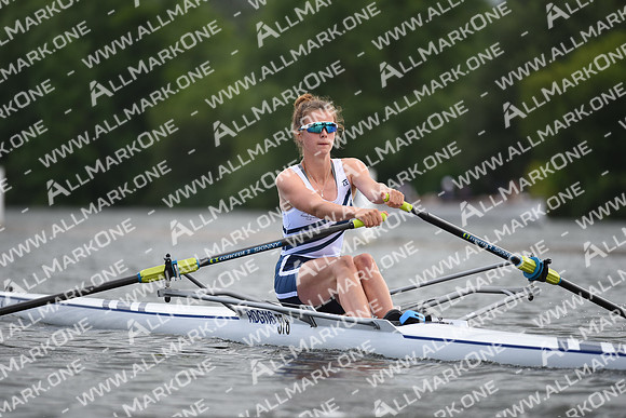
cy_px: 209
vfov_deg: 4.6
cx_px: 313
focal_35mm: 300
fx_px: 5218
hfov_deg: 6.9
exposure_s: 1/1600
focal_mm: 300
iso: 320
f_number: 4
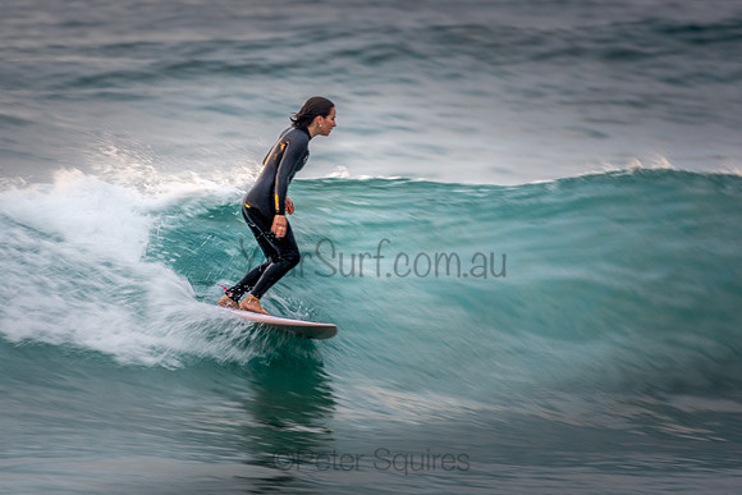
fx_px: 15461
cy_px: 248
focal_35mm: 750
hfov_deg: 2.7
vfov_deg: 1.8
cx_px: 371
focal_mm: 500
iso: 200
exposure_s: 1/40
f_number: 5.6
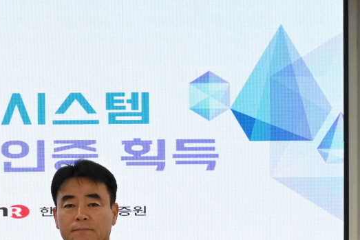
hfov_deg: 21.1
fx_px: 929
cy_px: 260
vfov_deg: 14.4
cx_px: -10
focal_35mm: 93
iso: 4000
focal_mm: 38
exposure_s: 1/40
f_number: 22
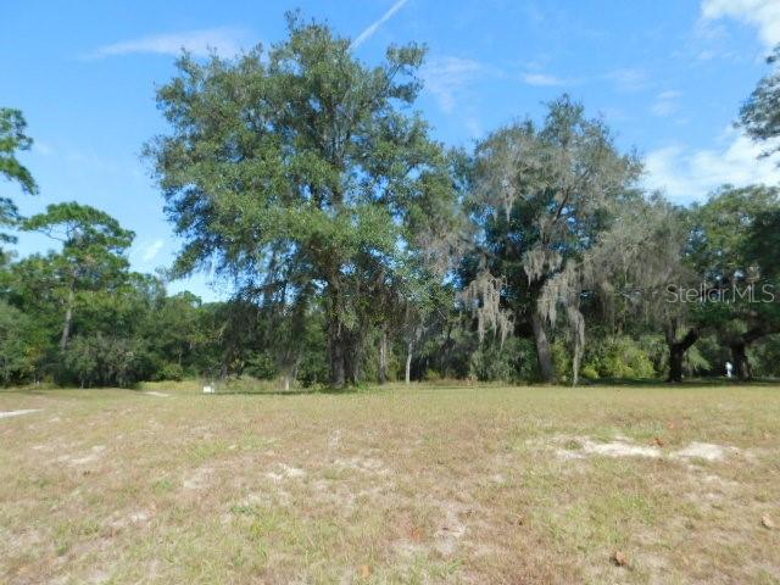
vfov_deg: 58.9
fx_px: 518
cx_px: 390
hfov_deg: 73.9
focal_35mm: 23
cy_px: 292
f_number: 3
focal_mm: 4
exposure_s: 1/800
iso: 125
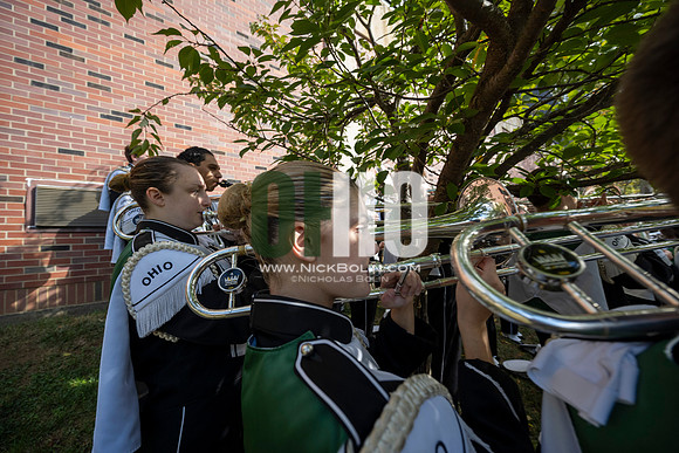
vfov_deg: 81.2
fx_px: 264
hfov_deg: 104.2
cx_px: 340
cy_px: 226
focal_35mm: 14
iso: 320
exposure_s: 1/500
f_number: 4.5
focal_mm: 14
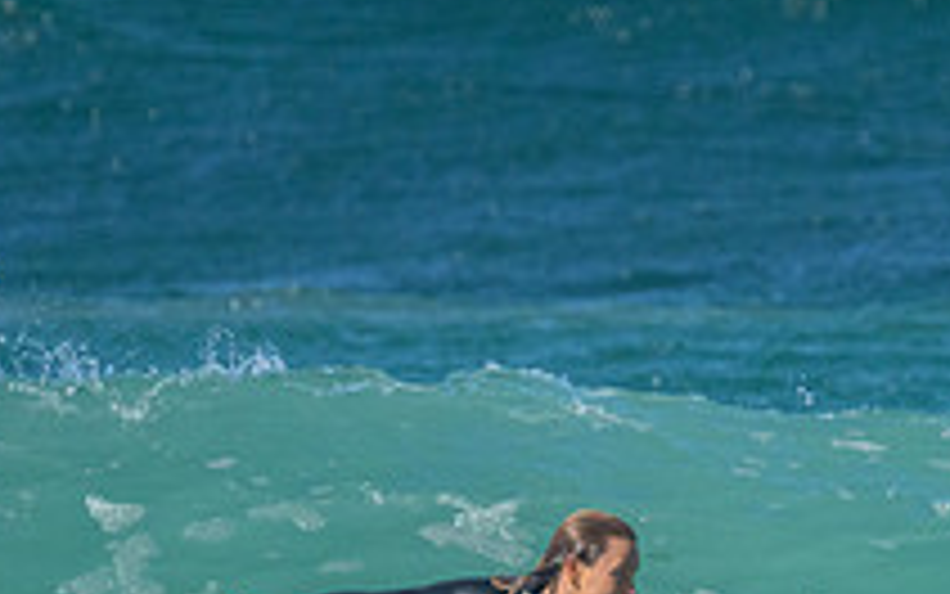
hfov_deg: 0.9
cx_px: 842
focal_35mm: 2238
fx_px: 57959
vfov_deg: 0.6
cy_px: 691
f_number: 11
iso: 3600
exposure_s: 1/2000
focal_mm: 800
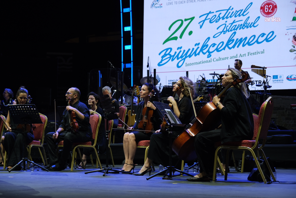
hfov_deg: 28.5
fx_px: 584
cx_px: 148
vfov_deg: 19.2
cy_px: 99
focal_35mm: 71
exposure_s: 1/125
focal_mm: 47
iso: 400
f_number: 2.8
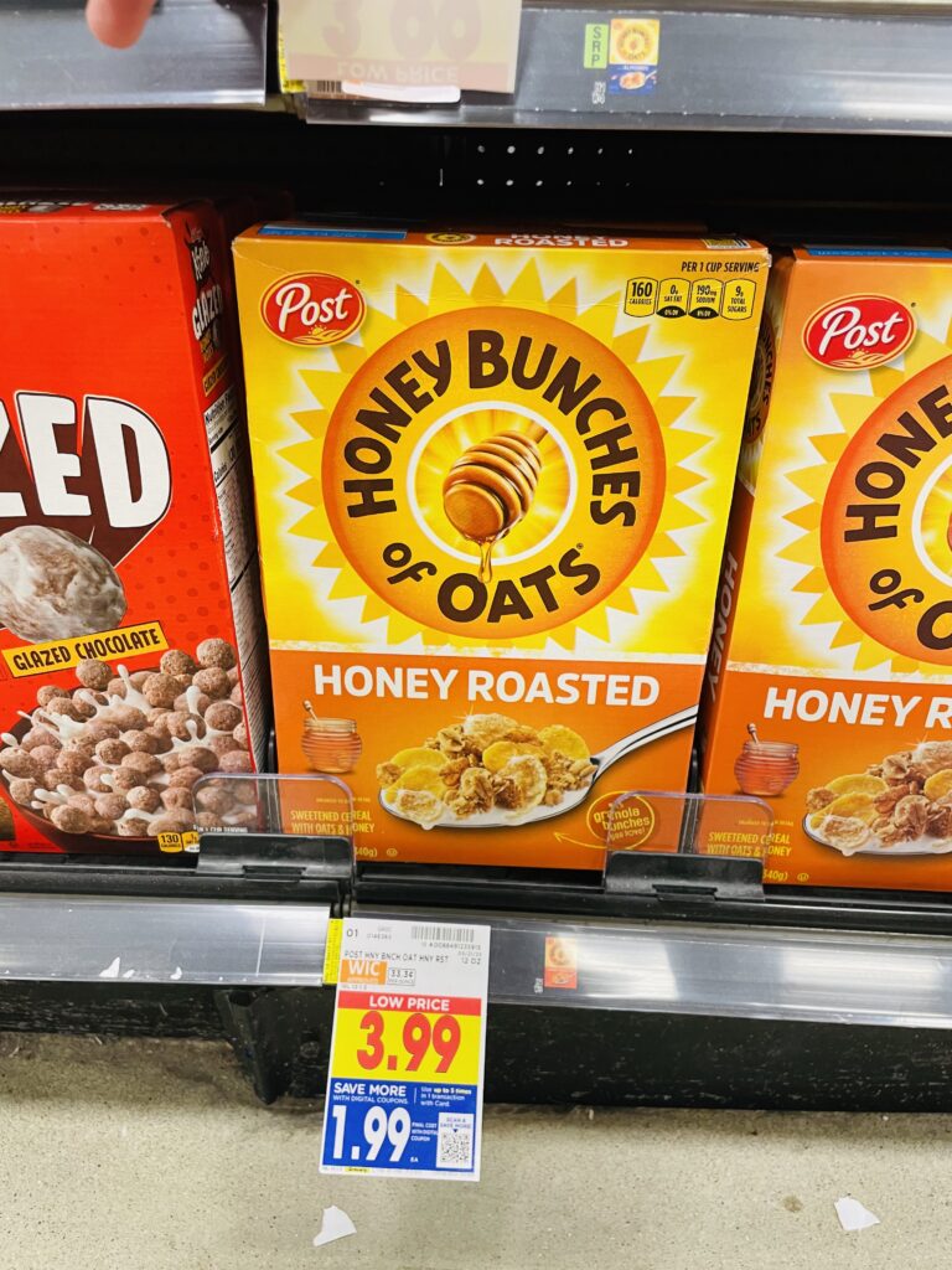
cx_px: 476
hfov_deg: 53.1
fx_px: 953
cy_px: 635
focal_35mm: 26
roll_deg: -0.6
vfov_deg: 67.3
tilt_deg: -27.6
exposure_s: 1/60
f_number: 1.6
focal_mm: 4.2
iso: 125
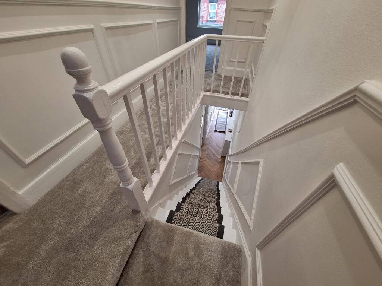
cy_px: 143
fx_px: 143
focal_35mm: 13
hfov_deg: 106.2
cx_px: 191
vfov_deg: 89.9
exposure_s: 1/50
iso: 80
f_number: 2.2
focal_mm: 1.74
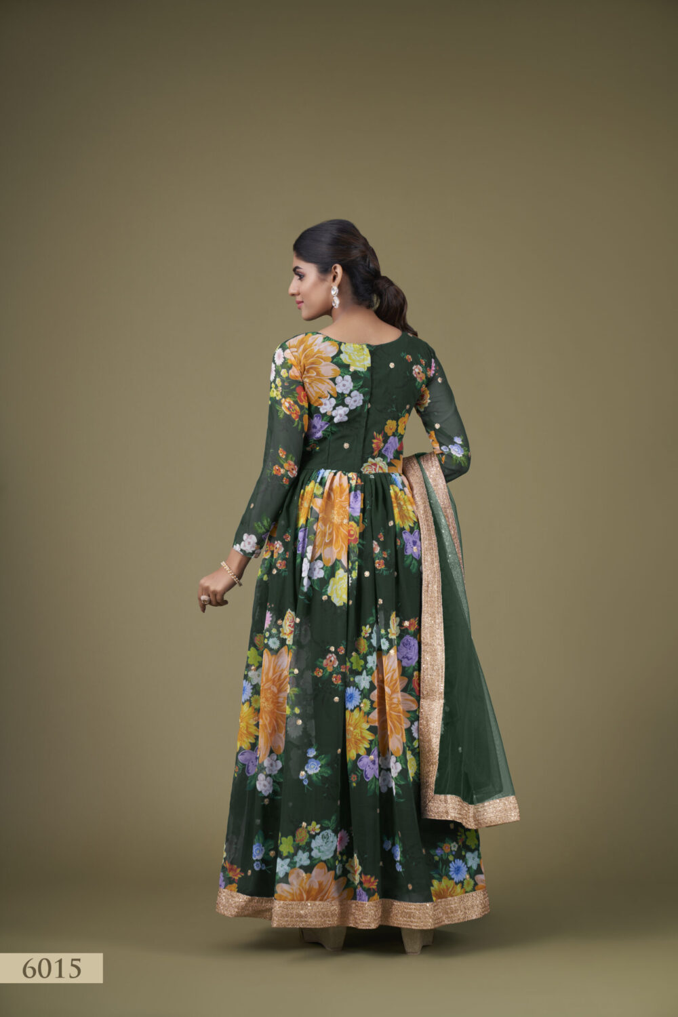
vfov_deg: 30.1
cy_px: 508
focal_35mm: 67
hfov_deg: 20.3
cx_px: 339
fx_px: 1893
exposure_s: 1/160
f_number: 5
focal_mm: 67
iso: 100
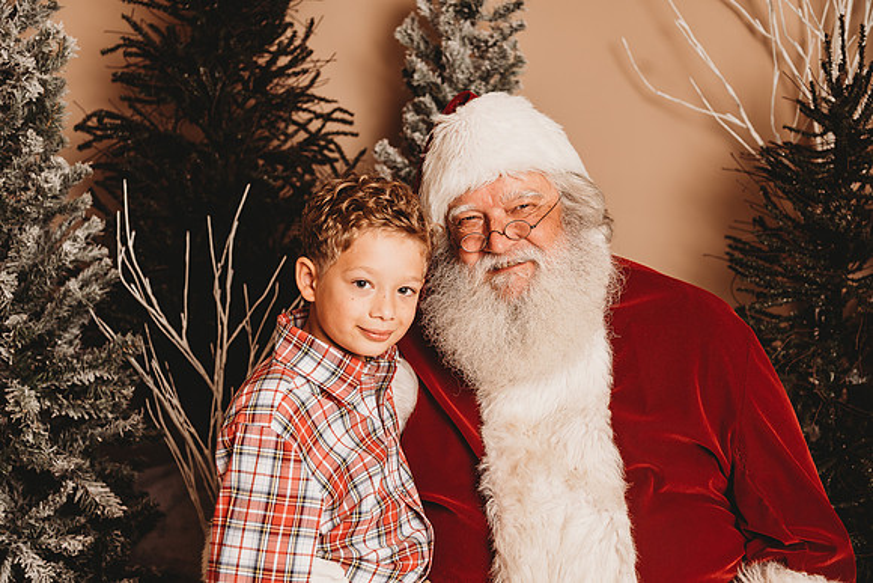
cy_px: 292
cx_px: 436
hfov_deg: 38.2
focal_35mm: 52
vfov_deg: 26.0
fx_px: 1261
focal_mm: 52
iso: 100
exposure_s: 1/160
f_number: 4
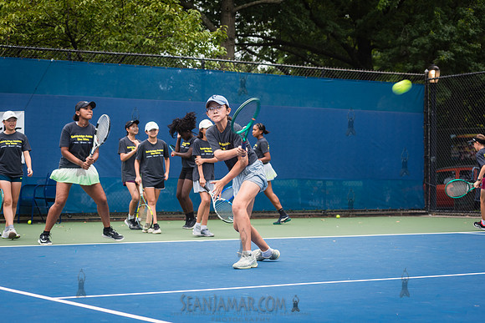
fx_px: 1078
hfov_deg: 25.4
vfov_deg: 17.1
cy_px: 162
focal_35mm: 80
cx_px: 242
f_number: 4.5
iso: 200
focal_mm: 80
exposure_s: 1/320
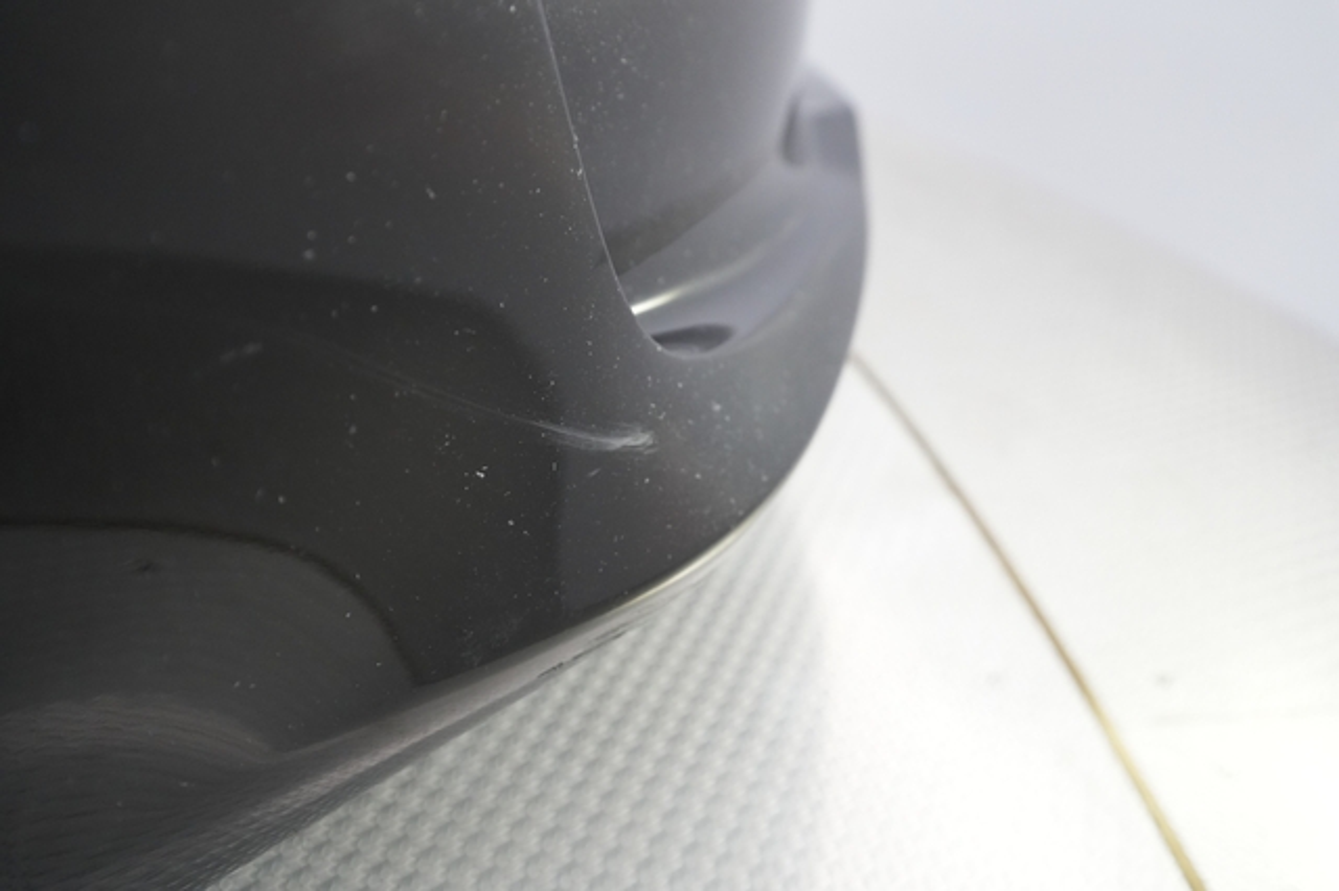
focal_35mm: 28
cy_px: 446
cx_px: 670
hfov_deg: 65.5
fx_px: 1041
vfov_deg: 46.4
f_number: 4
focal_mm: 28
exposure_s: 1/100
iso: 5000
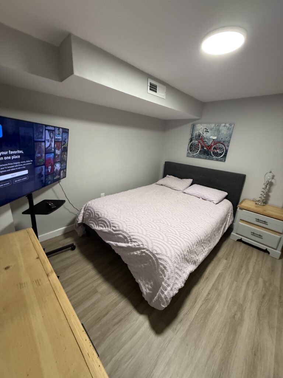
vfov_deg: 102.1
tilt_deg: -17.3
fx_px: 153
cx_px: 142
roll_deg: -4.3
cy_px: 189
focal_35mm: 14
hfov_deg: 85.7
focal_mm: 2.22
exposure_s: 1/60
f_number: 2.2
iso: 200
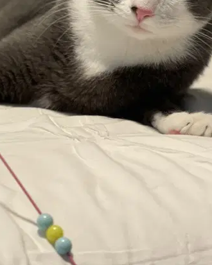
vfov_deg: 15.5
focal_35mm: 123
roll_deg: -1.7
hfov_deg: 12.5
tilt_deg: -6.2
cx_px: 62
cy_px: 33
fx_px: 965
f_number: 2
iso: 160
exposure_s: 1/40
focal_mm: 6
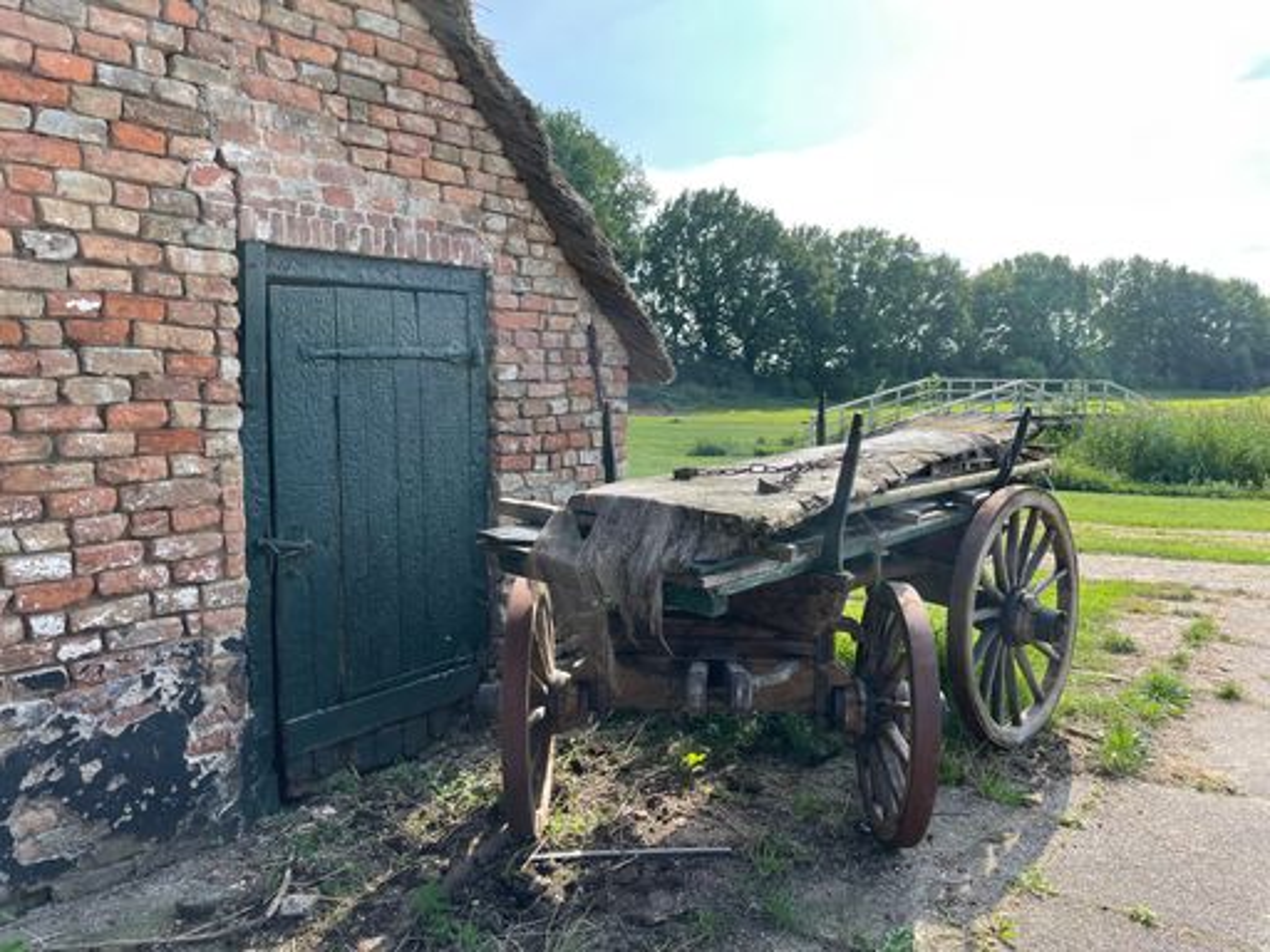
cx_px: 635
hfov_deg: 67.3
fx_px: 954
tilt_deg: -5.4
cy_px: 476
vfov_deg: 53.1
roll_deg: +0.4
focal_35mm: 26
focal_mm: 4.2
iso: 32
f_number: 1.6
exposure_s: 1/1247
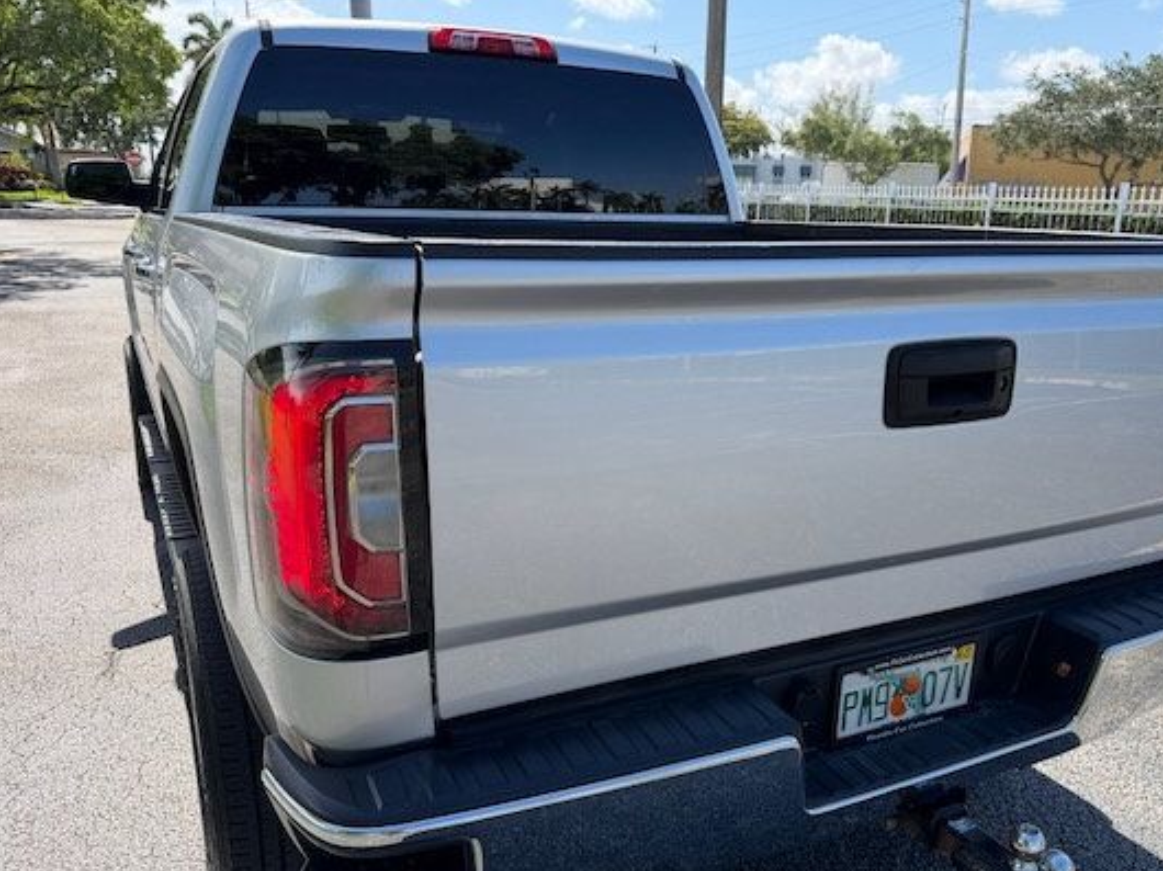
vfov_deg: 48.1
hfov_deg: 61.4
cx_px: 665
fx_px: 974
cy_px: 489
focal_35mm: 29
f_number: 1.78
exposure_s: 1/1770
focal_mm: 6.76
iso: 80
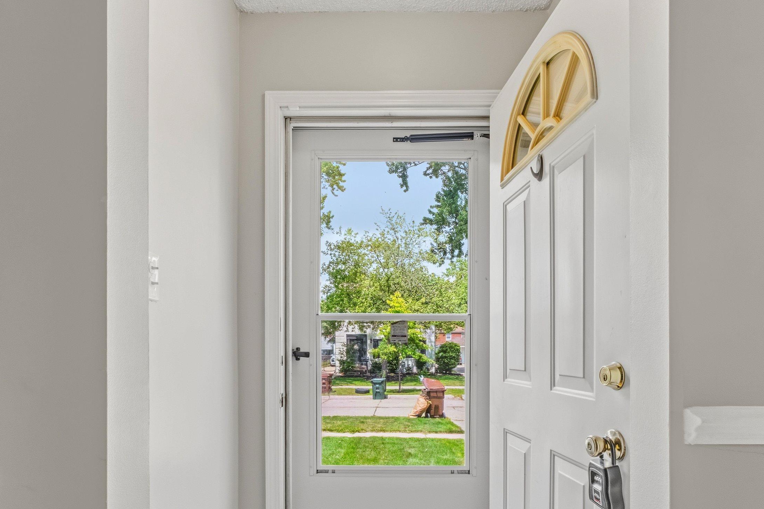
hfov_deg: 81.2
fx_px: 446
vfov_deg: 57.9
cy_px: 349
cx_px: 387
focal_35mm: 21
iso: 1000
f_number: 8
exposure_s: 1/8
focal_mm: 10
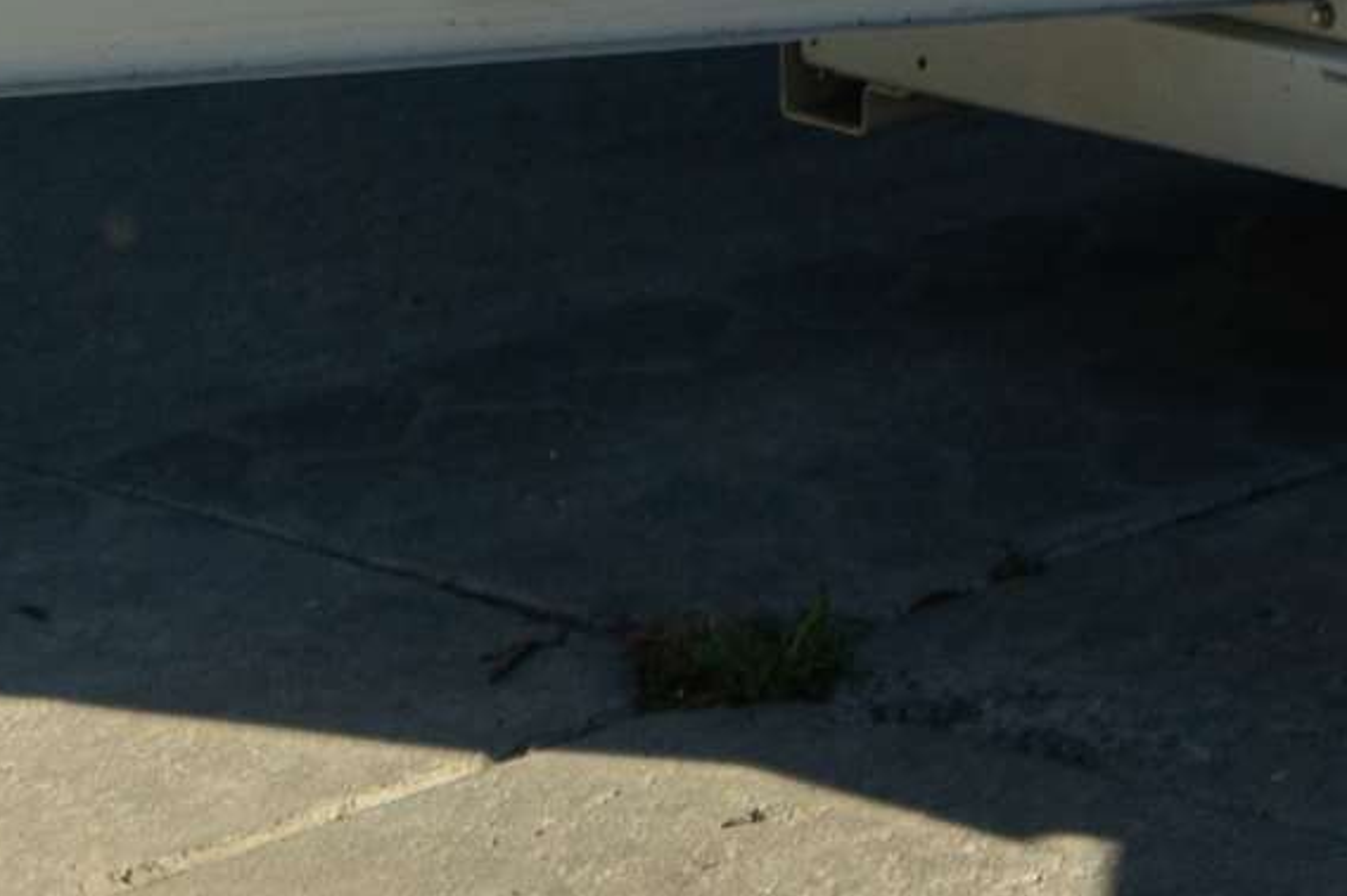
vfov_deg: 5.6
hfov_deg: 8.3
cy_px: -1794
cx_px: 3054
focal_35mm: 230
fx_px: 8601
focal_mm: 32
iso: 100
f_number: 4
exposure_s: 1/500
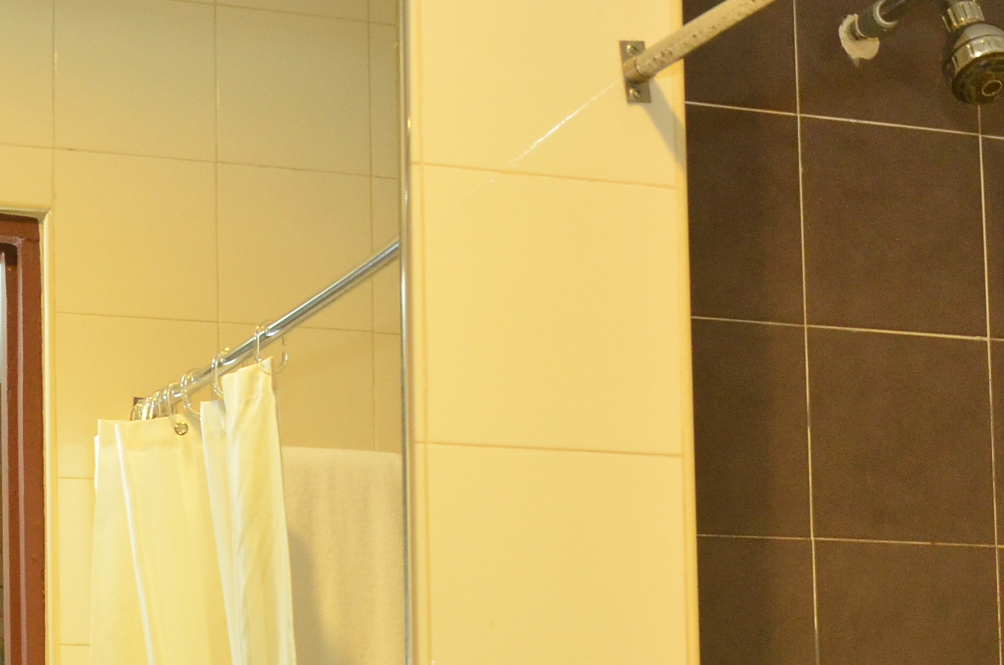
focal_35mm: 99
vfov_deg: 13.6
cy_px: 723
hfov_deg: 20.7
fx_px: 2743
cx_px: 656
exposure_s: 1/20
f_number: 5.6
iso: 1000
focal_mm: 21
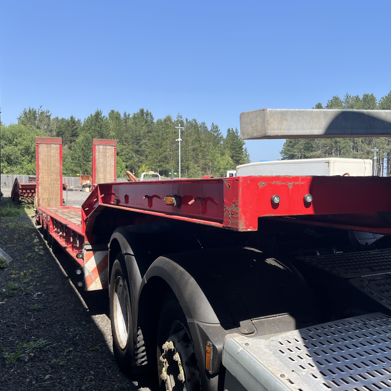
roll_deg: -0.4
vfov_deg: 49.7
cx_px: 225
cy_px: 198
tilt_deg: -1.2
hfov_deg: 49.6
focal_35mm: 33
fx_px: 422
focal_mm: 5.1
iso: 50
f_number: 1.6
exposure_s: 1/1672
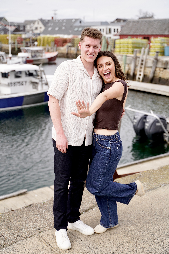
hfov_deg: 26.5
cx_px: 84
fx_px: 359
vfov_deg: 38.9
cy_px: 127
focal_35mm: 51
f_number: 2.8
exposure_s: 1/1000
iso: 100
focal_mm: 51
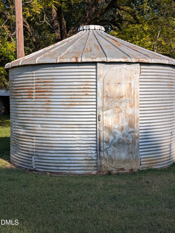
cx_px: 88
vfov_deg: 38.9
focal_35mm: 49
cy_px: 116
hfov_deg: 29.7
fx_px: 330
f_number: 1.68
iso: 20
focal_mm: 6.9
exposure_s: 1/1311
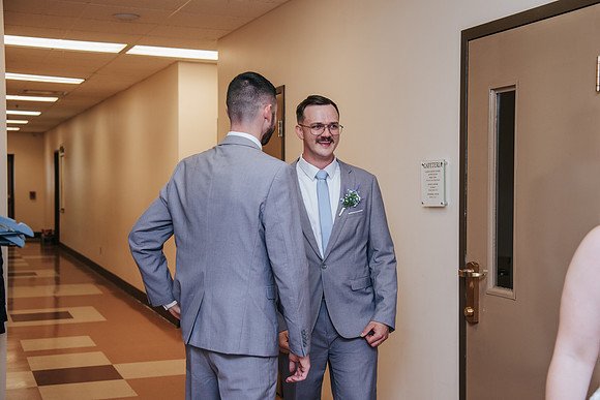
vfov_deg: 24.0
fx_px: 941
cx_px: 325
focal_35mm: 56
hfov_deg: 35.3
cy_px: 200
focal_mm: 50
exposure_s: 1/200
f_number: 4
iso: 800
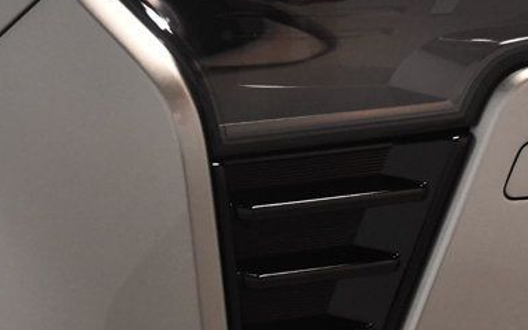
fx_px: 1756
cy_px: 53
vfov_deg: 10.7
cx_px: 422
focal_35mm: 122
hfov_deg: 17.0
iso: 1600
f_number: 4
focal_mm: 30
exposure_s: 1/125
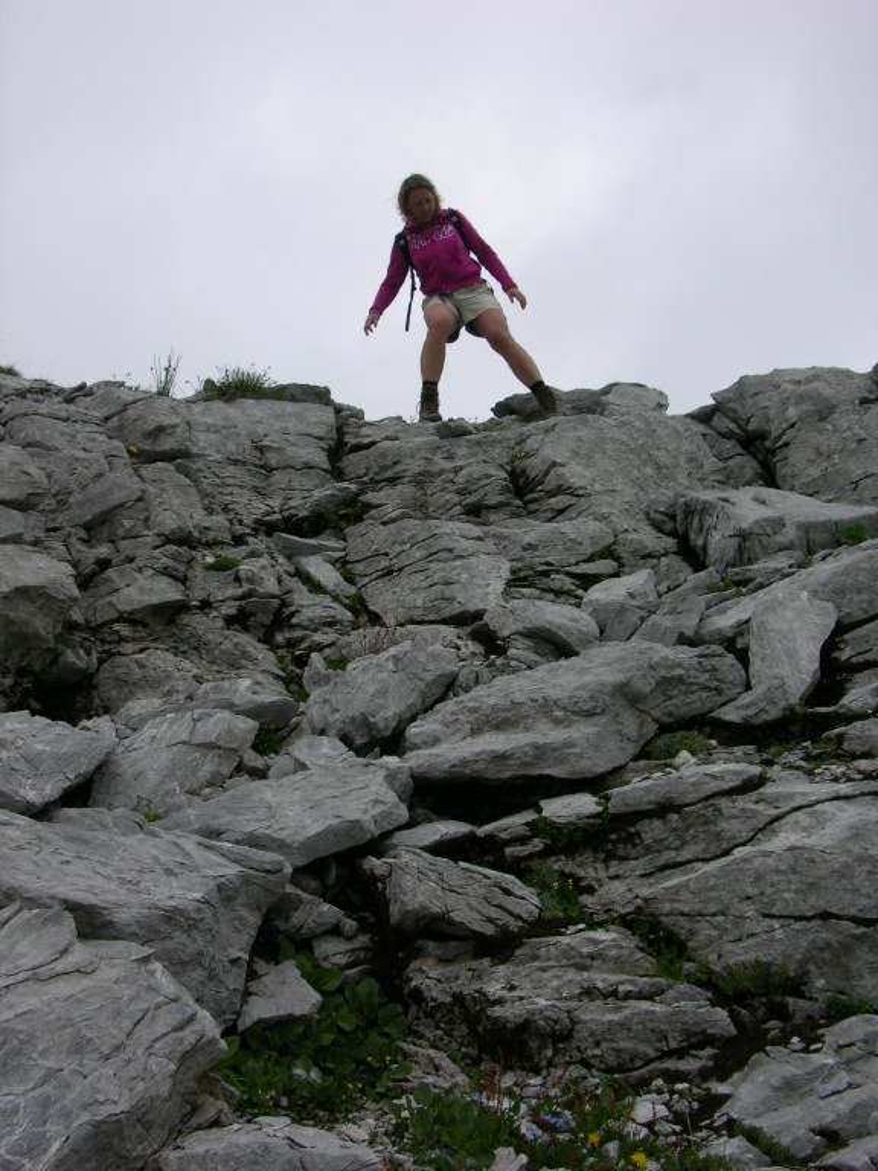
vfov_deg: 52.6
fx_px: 1184
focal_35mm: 35
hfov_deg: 40.7
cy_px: 586
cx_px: 439
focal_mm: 8.9
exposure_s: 1/298
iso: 50
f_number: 6.3
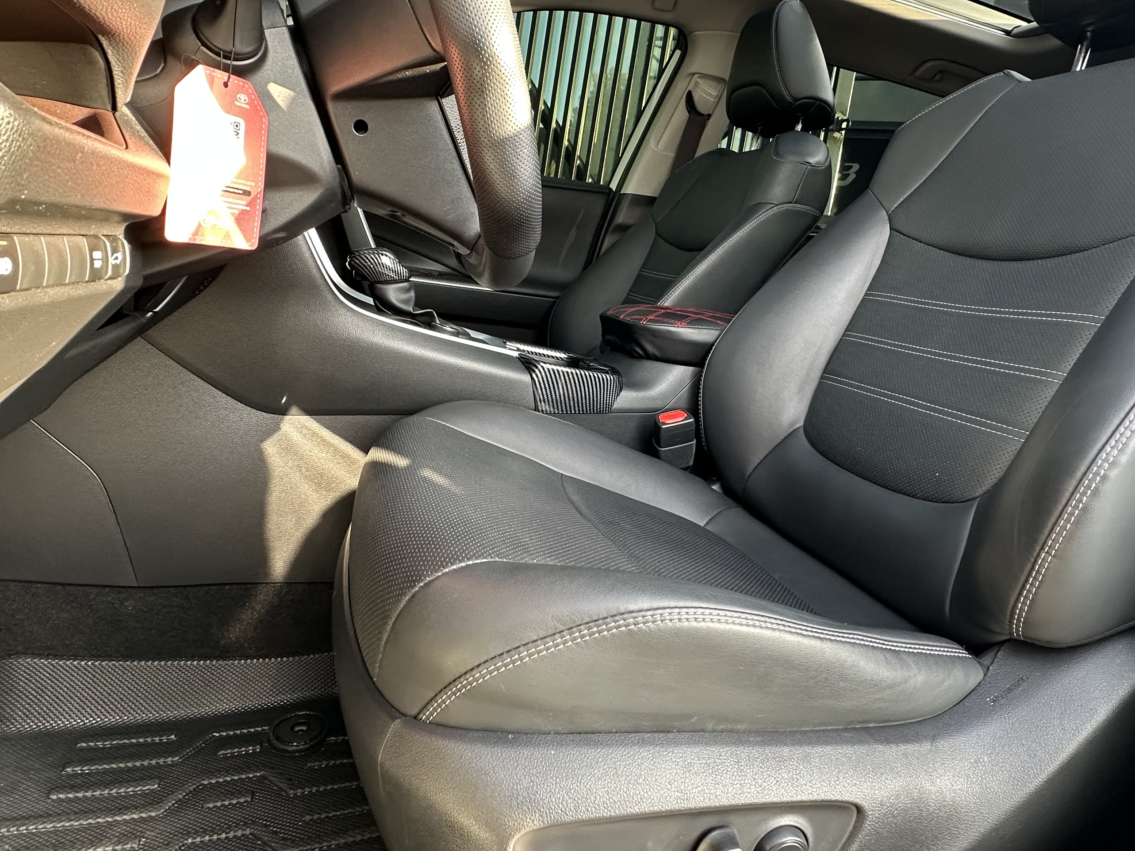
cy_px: 363
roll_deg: -9.6
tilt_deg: -5.3
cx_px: 592
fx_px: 721
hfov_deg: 76.4
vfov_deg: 60.8
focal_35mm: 22
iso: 250
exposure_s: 1/99
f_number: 2.2
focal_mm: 2.22
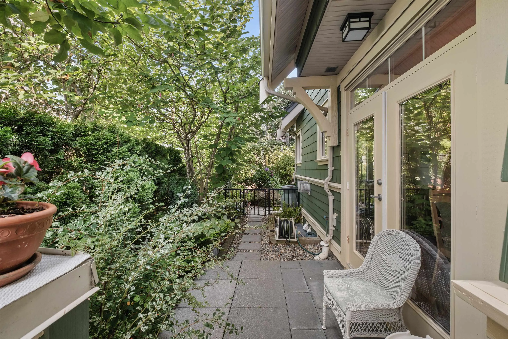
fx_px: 212
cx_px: 254
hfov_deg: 100.4
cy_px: 170
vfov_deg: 77.3
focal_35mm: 15
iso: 400
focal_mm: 10
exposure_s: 1/10
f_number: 7.1
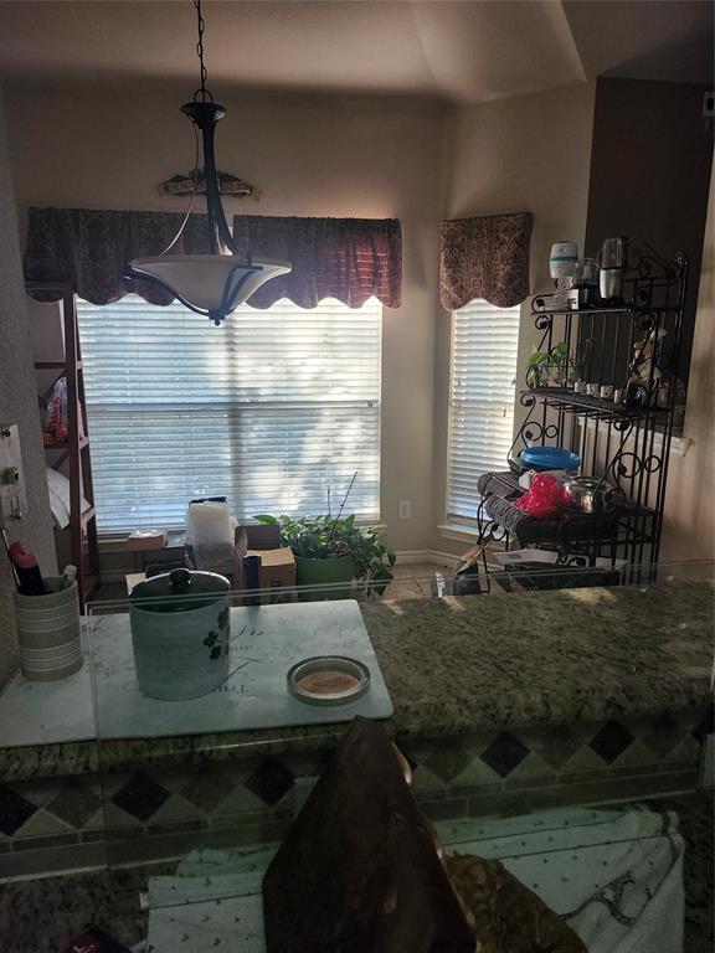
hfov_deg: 58.9
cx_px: 358
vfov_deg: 73.9
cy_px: 476
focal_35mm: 23
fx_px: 633
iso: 1000
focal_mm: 5.54
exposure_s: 1/120
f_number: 1.8
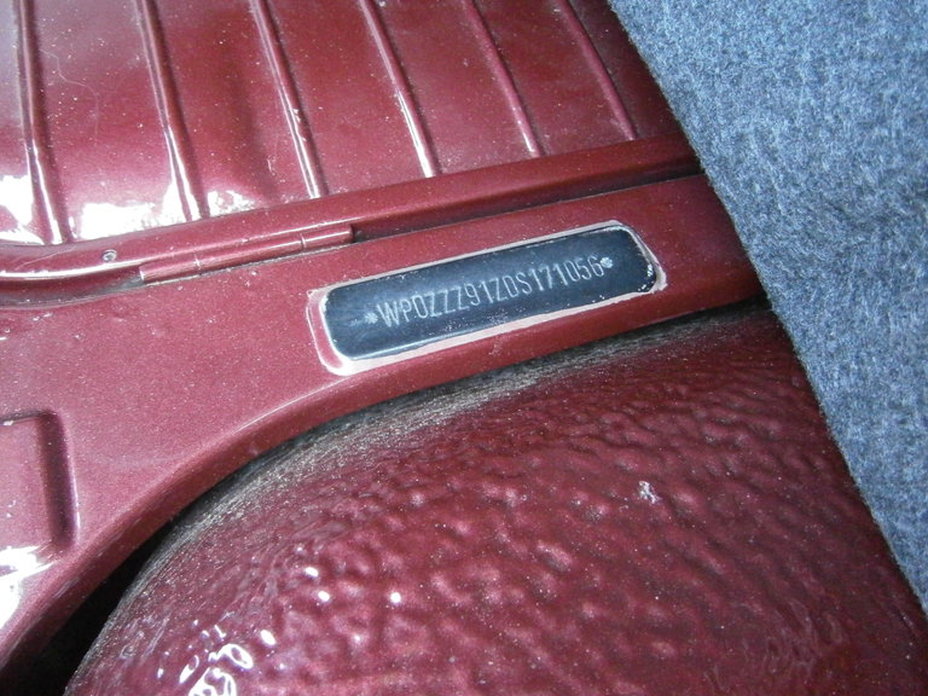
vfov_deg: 53.1
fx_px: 697
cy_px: 348
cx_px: 464
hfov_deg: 67.3
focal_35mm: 26
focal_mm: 4.7
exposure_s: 1/60
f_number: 2.8
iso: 800
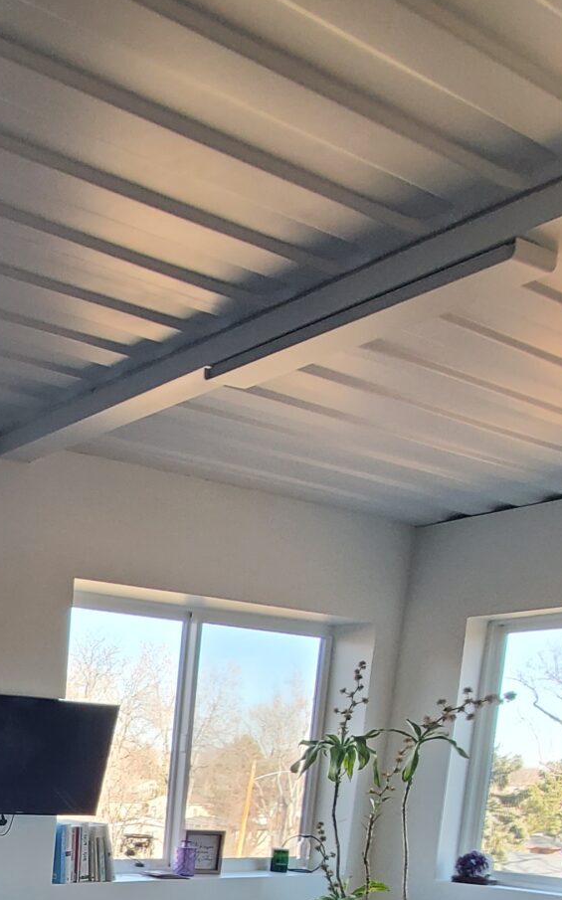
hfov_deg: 28.3
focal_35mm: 39
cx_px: -124
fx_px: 956
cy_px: 902
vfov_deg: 43.2
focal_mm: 1.8
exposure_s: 1/119
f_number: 2.2
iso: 200
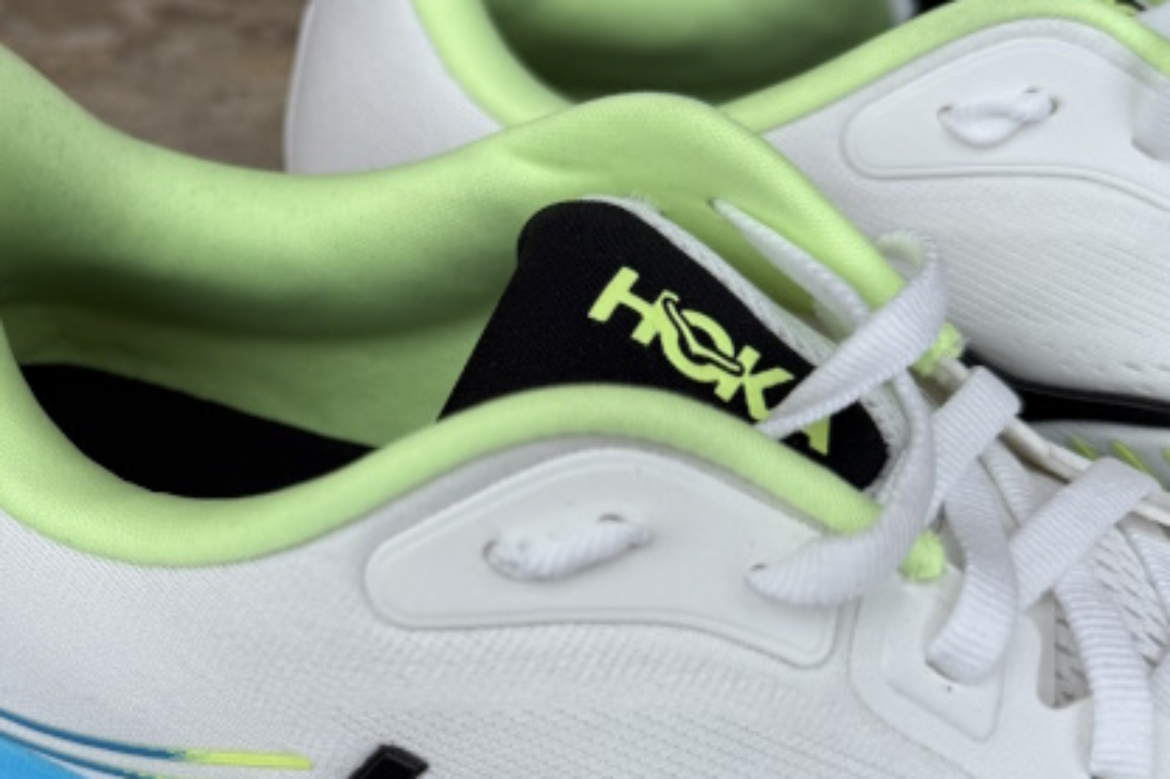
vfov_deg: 29.8
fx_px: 1462
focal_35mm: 45
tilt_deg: -39.1
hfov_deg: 42.4
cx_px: 304
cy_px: 443
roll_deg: -1.5
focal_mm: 6.76
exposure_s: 1/3021
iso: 80
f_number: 1.78
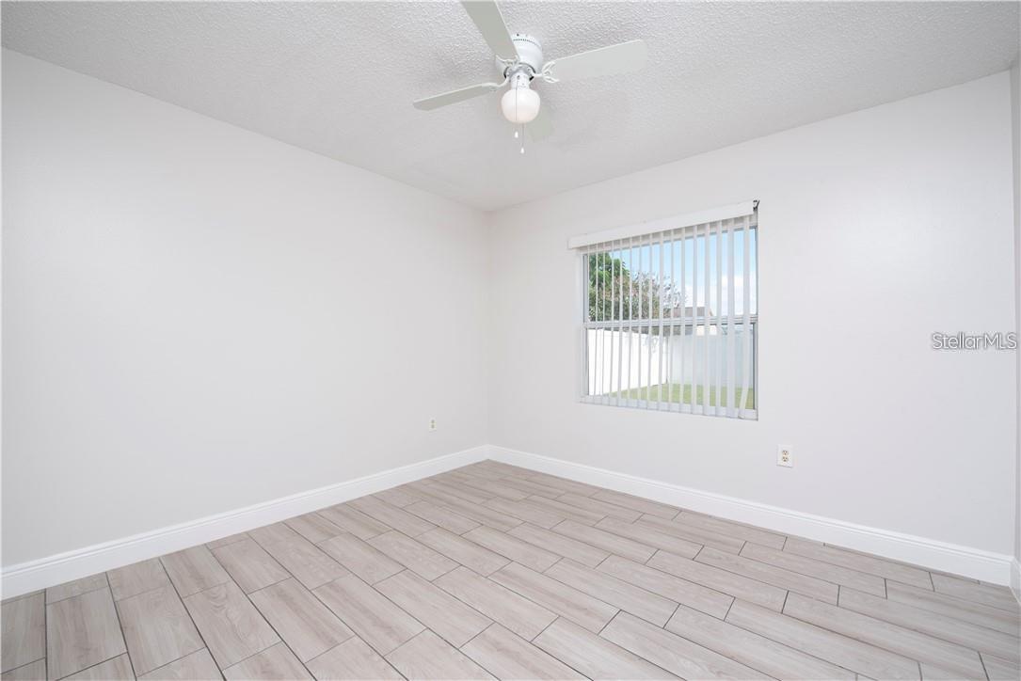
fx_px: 397
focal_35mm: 14
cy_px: 340
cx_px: 510
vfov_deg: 81.2
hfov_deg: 104.2
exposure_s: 1/200
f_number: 10
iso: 400
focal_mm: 14
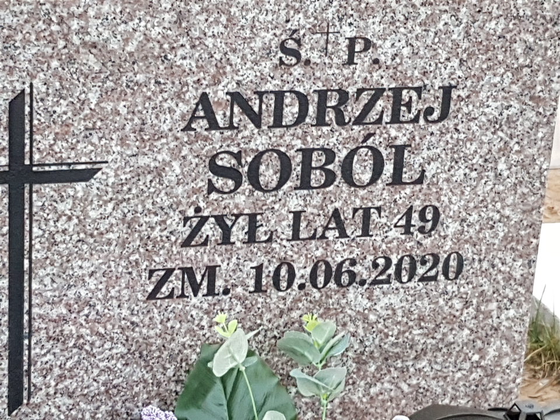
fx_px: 421
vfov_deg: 53.1
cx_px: 280
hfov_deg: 67.3
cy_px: 210
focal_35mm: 26
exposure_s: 1/15
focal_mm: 4.2
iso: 200
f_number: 1.7
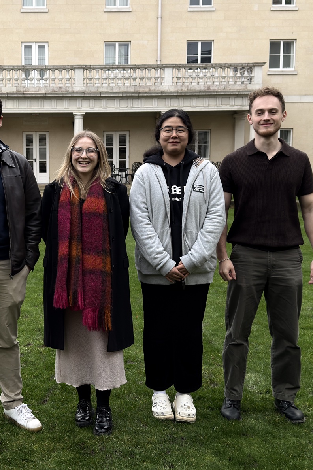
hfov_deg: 26.9
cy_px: 234
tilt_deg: -6.7
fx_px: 639
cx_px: 57
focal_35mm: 49
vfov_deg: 40.4
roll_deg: +0.3
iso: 80
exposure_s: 1/351
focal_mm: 6.76
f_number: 1.78
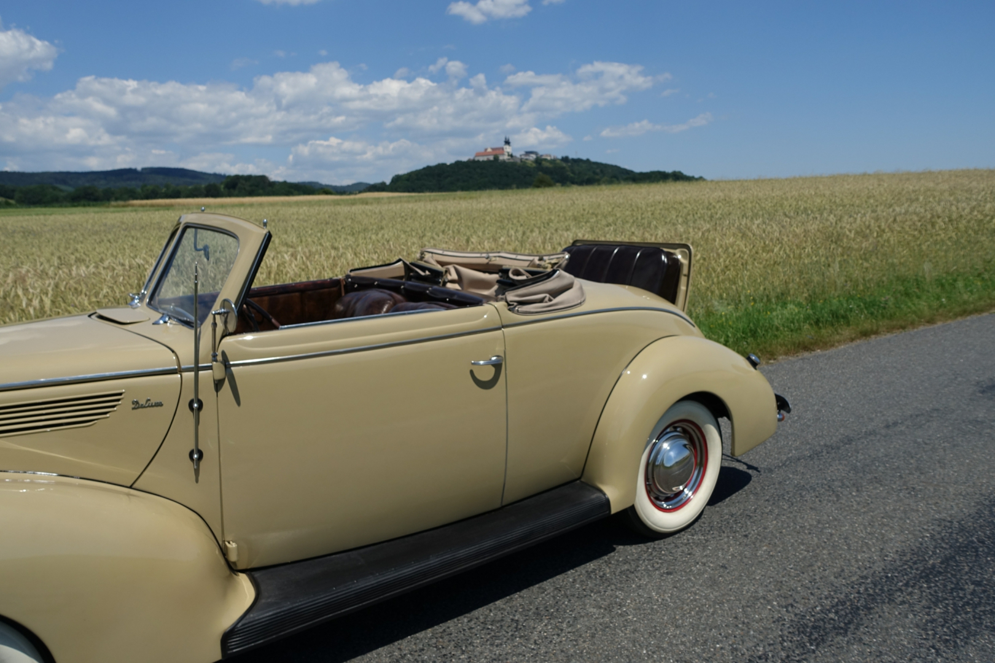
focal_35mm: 26
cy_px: 332
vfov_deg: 49.6
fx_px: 719
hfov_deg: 69.4
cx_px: 498
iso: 125
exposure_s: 1/250
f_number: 4
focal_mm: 9.54
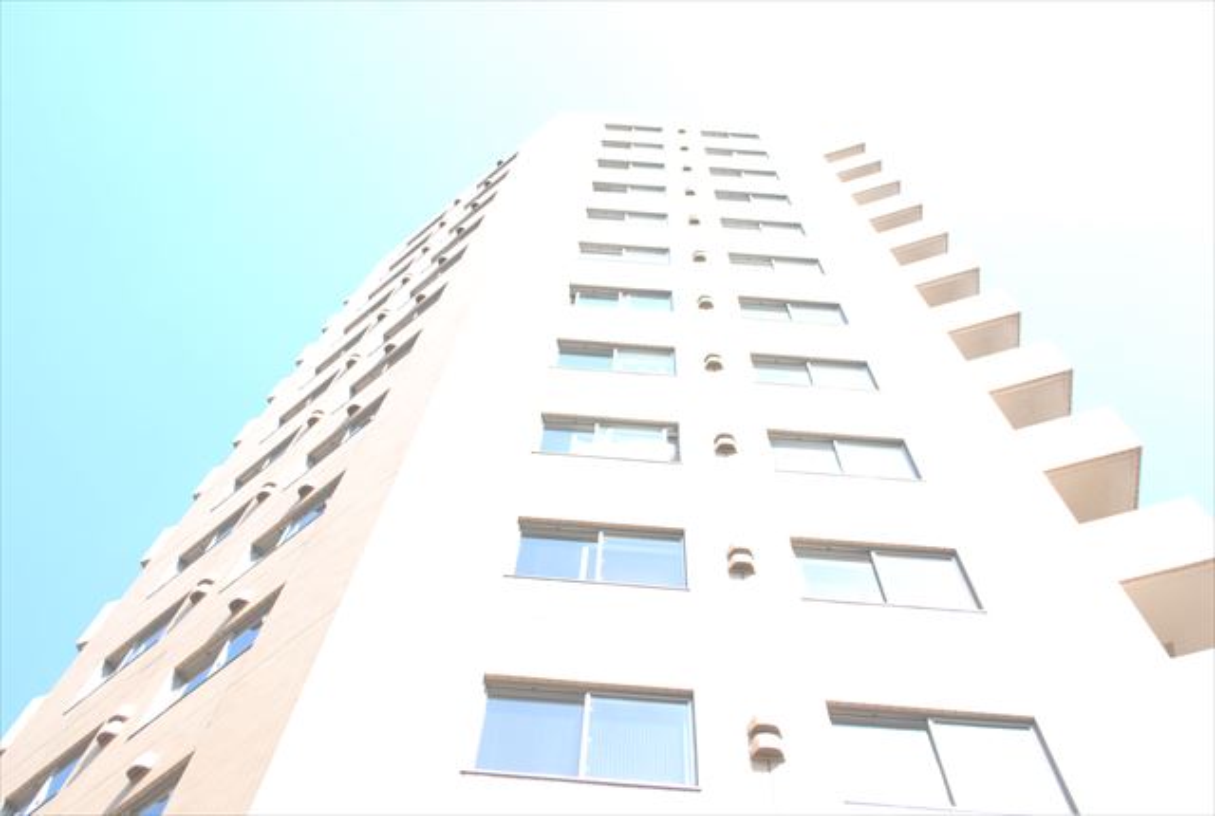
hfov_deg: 49.4
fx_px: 1319
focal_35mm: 39
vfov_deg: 34.4
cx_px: 608
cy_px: 408
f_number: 5.6
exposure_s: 1/200
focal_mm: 26
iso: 200
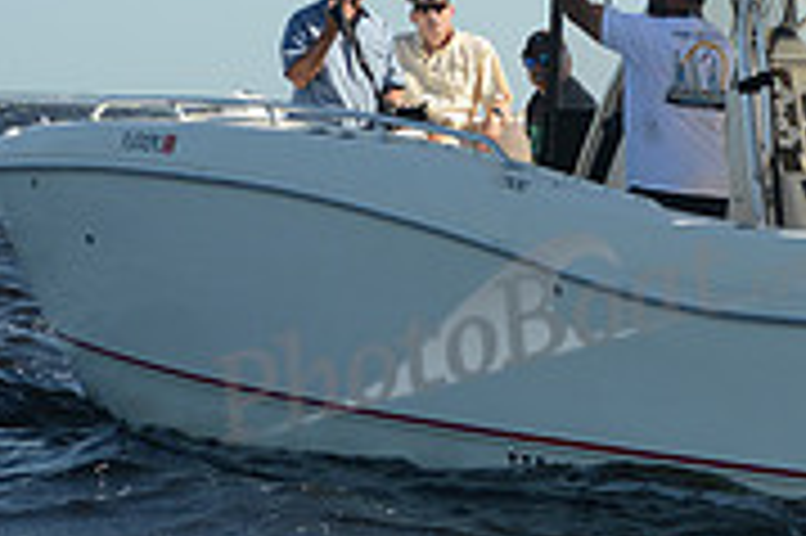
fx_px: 5078
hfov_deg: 8.9
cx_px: 1085
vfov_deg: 6.0
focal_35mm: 227
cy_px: 29
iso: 250
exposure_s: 1/1000
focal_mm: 70
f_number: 7.1
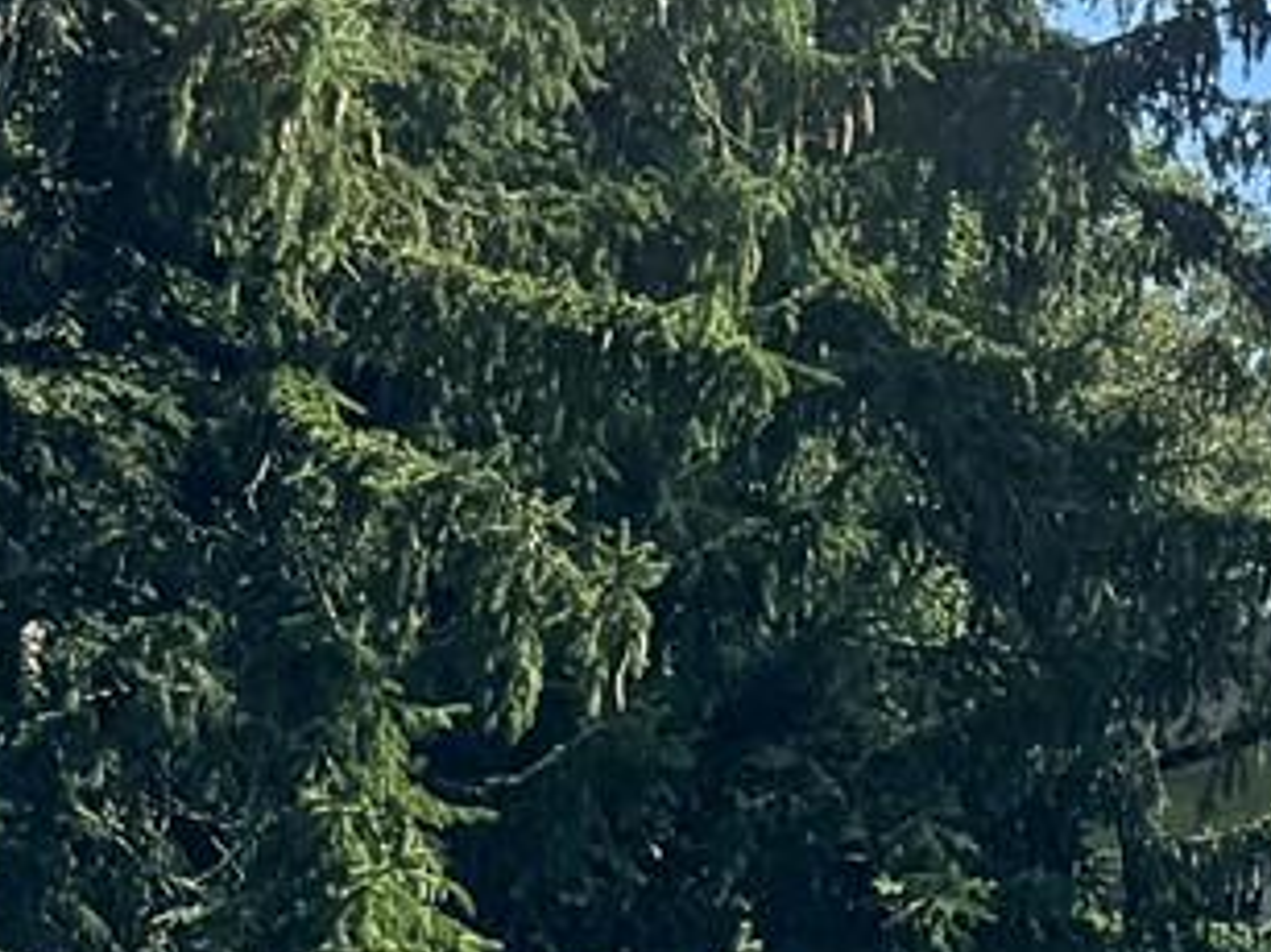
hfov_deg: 9.3
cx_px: 4053
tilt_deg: +9.1
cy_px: 811
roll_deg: -1.1
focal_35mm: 160
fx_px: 5872
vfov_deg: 9.2
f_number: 1.78
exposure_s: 1/3802
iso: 80
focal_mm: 6.76
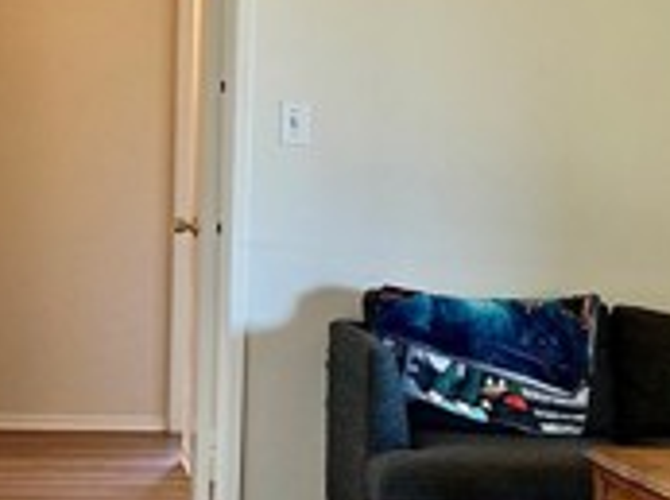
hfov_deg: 19.9
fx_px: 1719
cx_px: 910
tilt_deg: -6.3
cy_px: 442
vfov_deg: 16.3
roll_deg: -4.5
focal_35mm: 89
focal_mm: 6.86
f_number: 1.78
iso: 250
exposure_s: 1/60
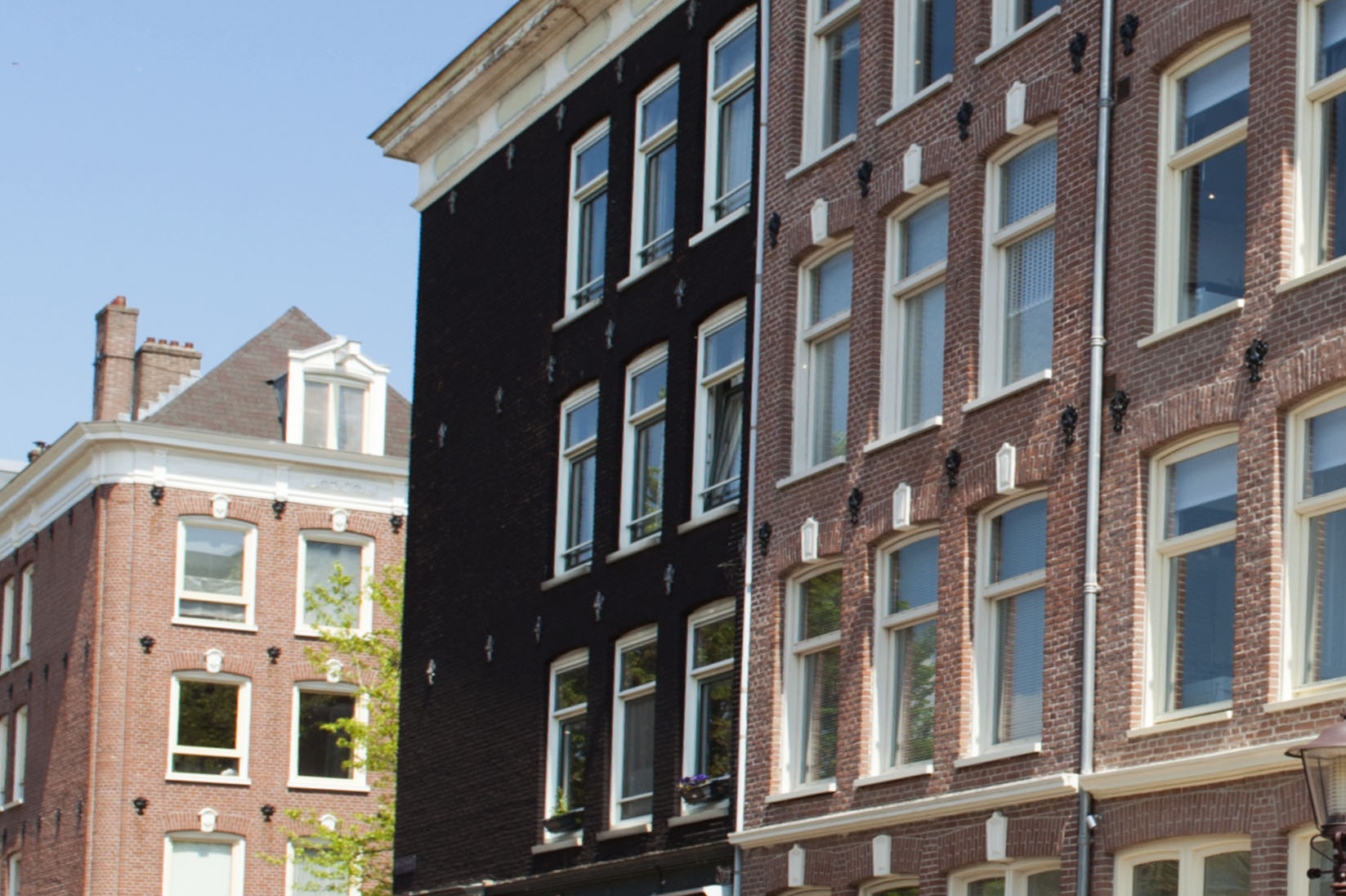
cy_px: 278
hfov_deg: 29.7
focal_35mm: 62
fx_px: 2317
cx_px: 1412
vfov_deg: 21.8
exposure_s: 1/1000
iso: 400
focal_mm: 24
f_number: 6.7
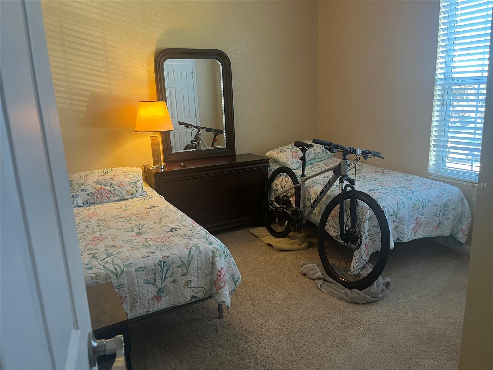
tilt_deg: -14.4
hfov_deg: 67.3
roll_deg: +2.6
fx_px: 370
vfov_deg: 53.1
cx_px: 246
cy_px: 185
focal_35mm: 26
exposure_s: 1/60
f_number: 1.6
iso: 200
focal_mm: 5.1
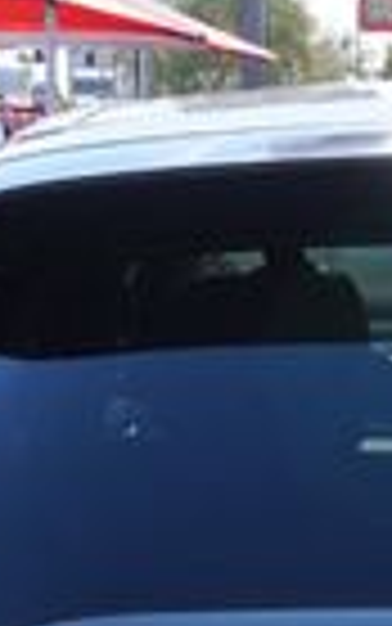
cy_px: 865
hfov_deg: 9.2
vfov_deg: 14.1
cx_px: 442
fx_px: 2408
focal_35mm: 141
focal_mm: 20
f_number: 8
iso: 100
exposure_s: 1/100
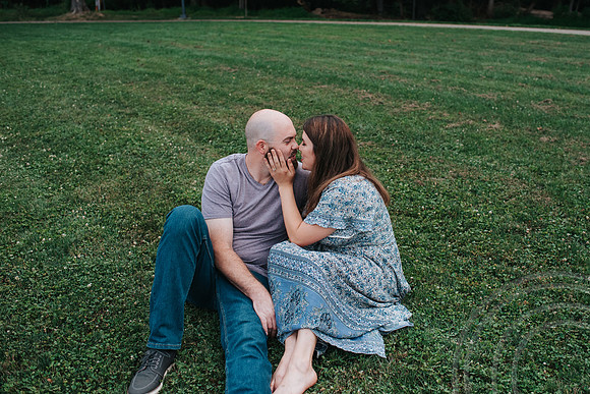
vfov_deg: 33.6
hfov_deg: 48.6
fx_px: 652
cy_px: 176
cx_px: 327
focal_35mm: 40
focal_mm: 35
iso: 1000
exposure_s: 1/1250
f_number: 2.8
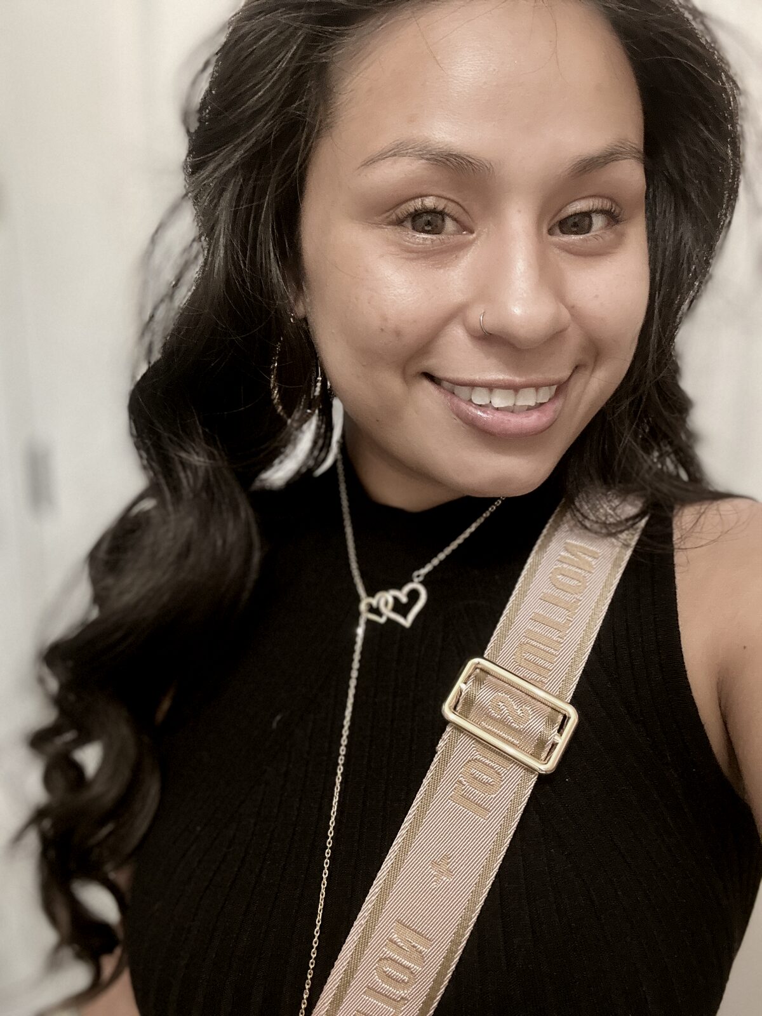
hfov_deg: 46.8
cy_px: 508
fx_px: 881
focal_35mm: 30
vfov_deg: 60.0
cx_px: 381
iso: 250
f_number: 1.9
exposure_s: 1/60
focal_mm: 2.69
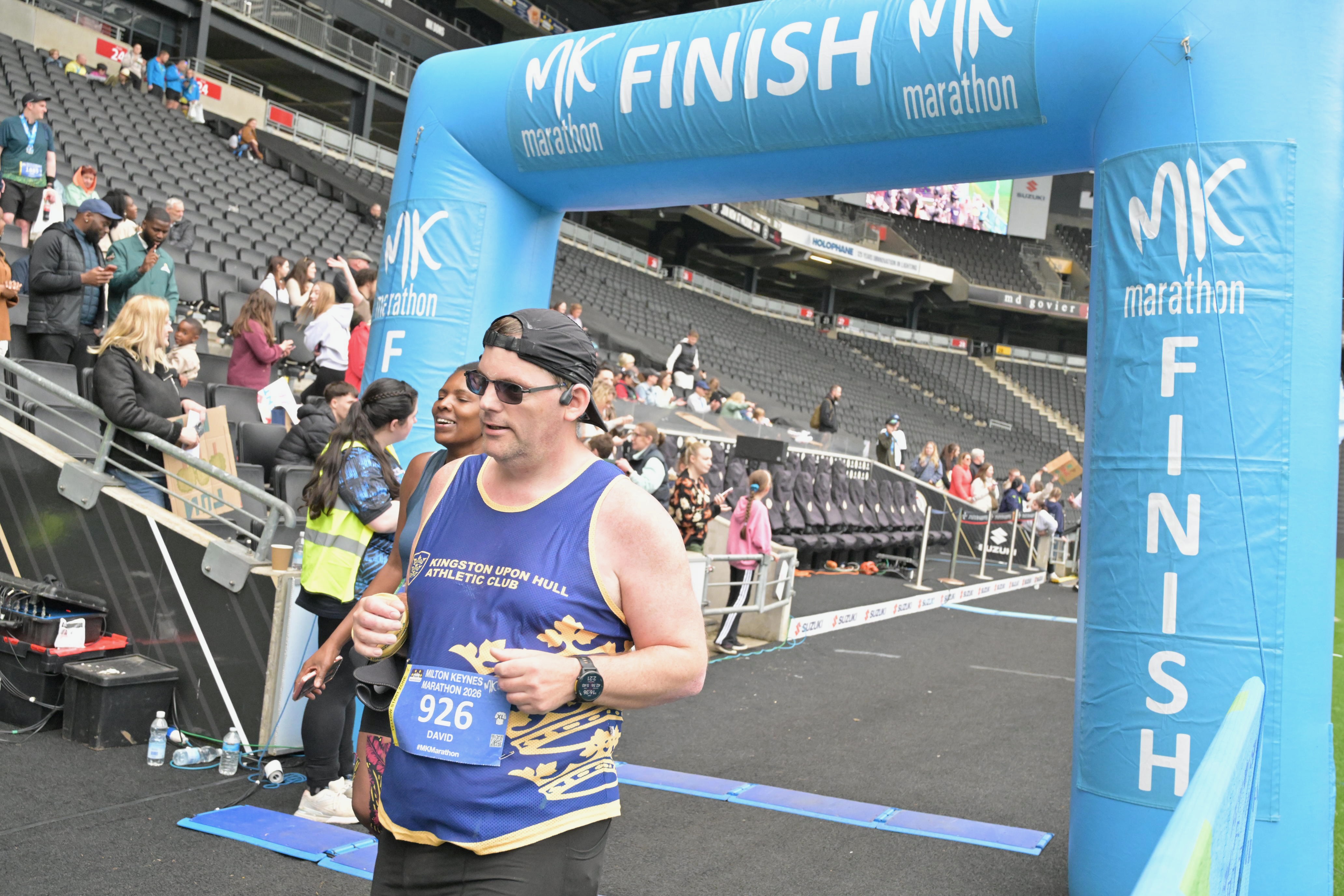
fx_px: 1381
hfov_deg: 51.9
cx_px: 672
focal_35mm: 37
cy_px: 448
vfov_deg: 35.9
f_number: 6.3
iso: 5600
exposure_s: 1/1250
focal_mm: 37
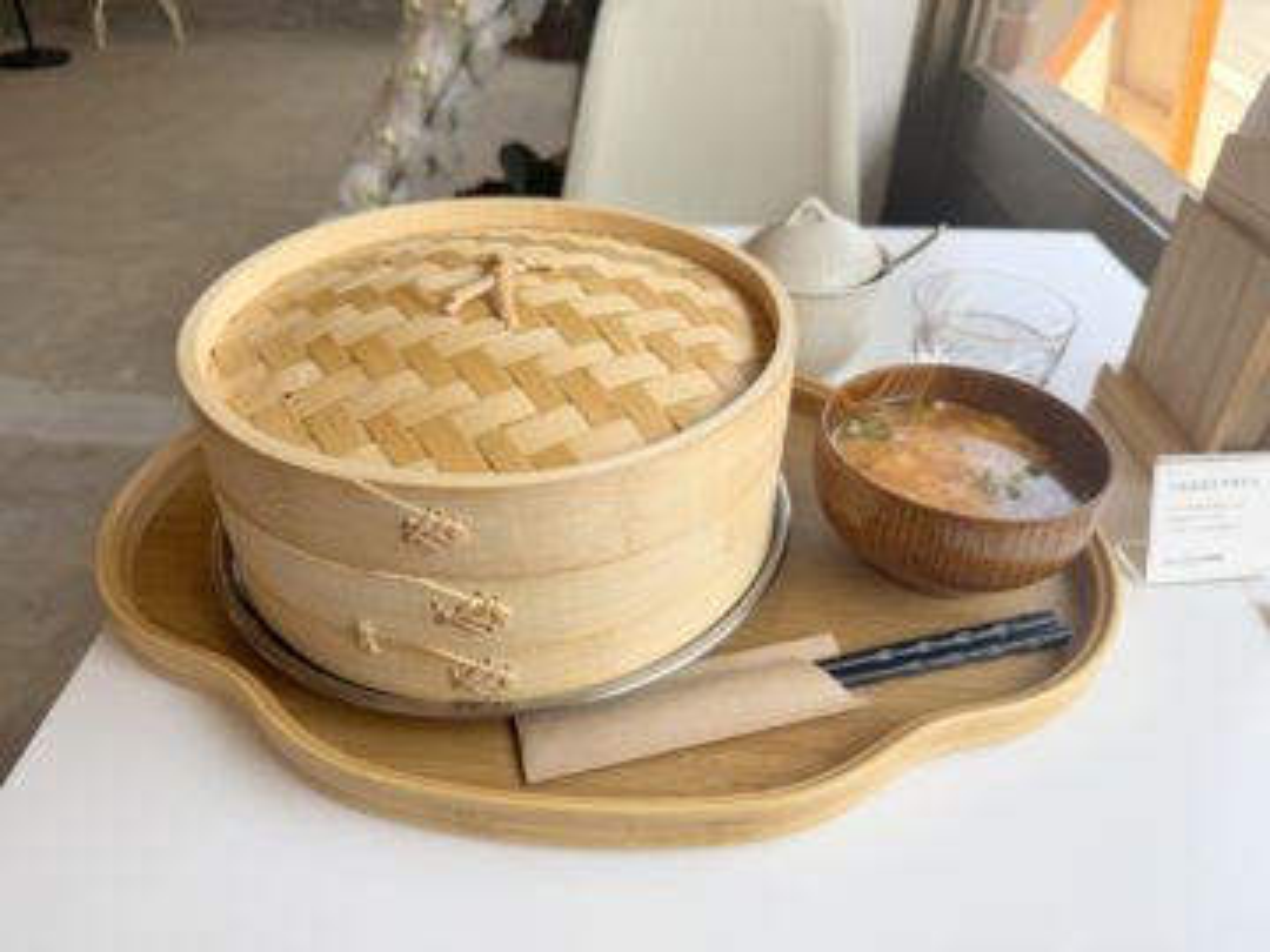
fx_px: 881
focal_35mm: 24
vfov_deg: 56.8
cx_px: 635
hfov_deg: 71.6
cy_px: 476
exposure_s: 1/637
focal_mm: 6.76
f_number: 1.78
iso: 80
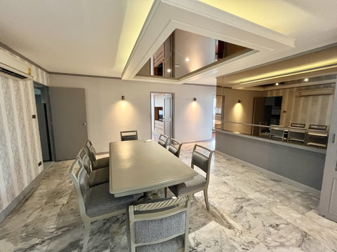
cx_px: 168
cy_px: 126
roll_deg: +0.1
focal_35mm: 13
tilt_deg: -7.6
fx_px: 127
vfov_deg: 89.9
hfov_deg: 106.2
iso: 250
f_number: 1.8
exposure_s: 1/50
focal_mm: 1.57
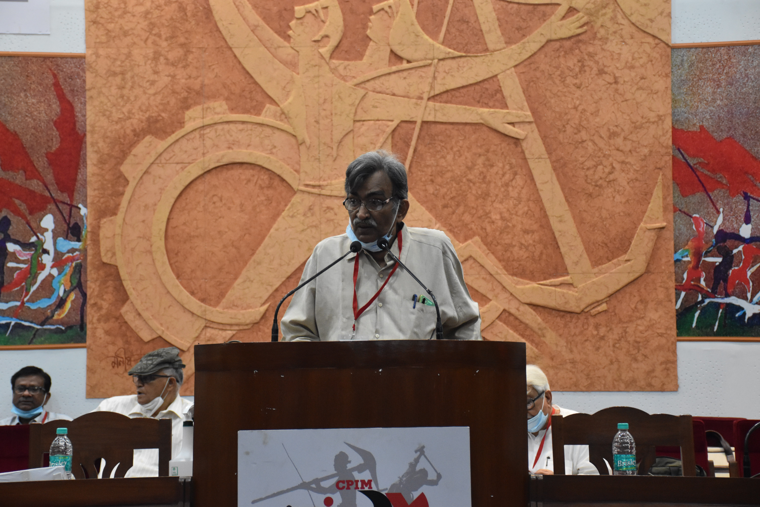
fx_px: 1647
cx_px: 380
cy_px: 254
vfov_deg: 17.5
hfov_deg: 26.0
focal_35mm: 78
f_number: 4.8
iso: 2800
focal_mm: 52
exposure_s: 1/60
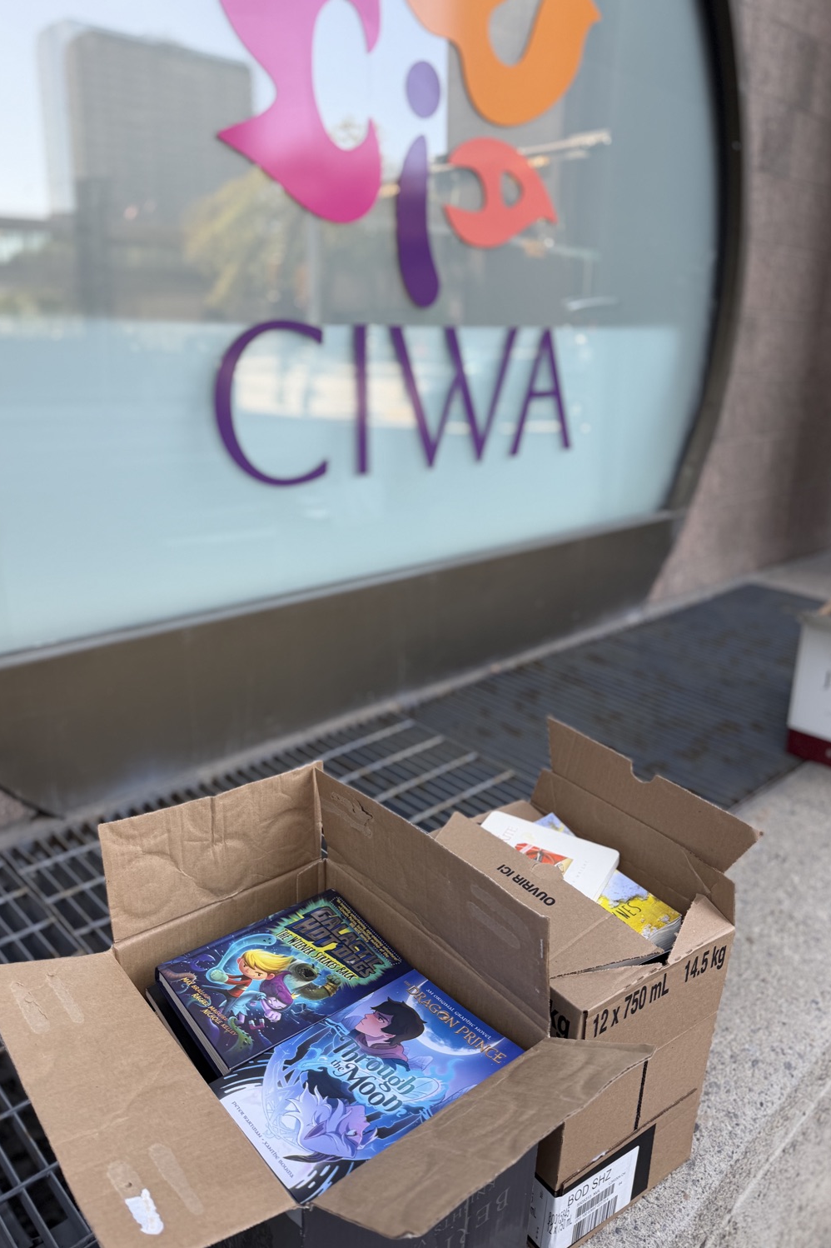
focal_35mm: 25
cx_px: 386
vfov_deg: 71.5
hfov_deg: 51.2
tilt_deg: -12.3
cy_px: 624
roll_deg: -0.5
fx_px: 866
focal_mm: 6.76
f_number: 1.78
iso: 80
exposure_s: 1/383
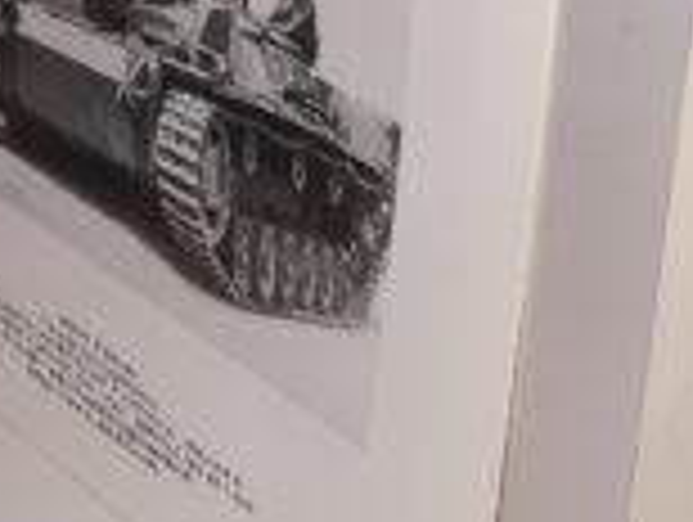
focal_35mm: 109
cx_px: -234
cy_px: -162
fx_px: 2186
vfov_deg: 13.1
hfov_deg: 16.9
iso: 50
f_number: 1.7
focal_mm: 3.7
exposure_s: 1/120
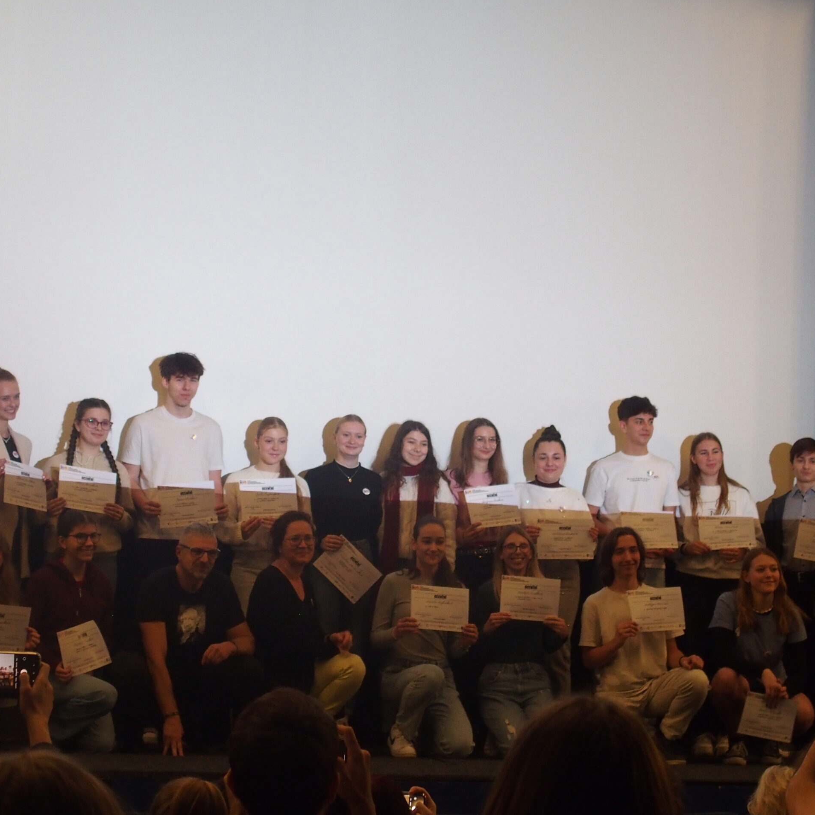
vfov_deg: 20.9
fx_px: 2211
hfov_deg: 20.9
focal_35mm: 83
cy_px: 406
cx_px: 360
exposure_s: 1/60
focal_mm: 14.5
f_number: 2.8
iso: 640
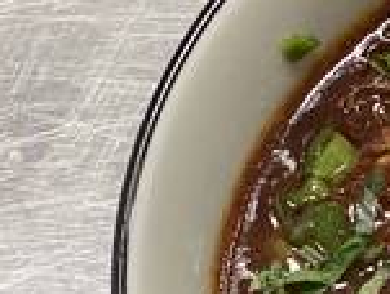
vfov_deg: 12.2
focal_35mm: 120
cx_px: 646
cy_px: 317
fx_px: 1355
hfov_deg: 14.8
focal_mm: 3.3
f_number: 2.4
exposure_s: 1/60
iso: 125
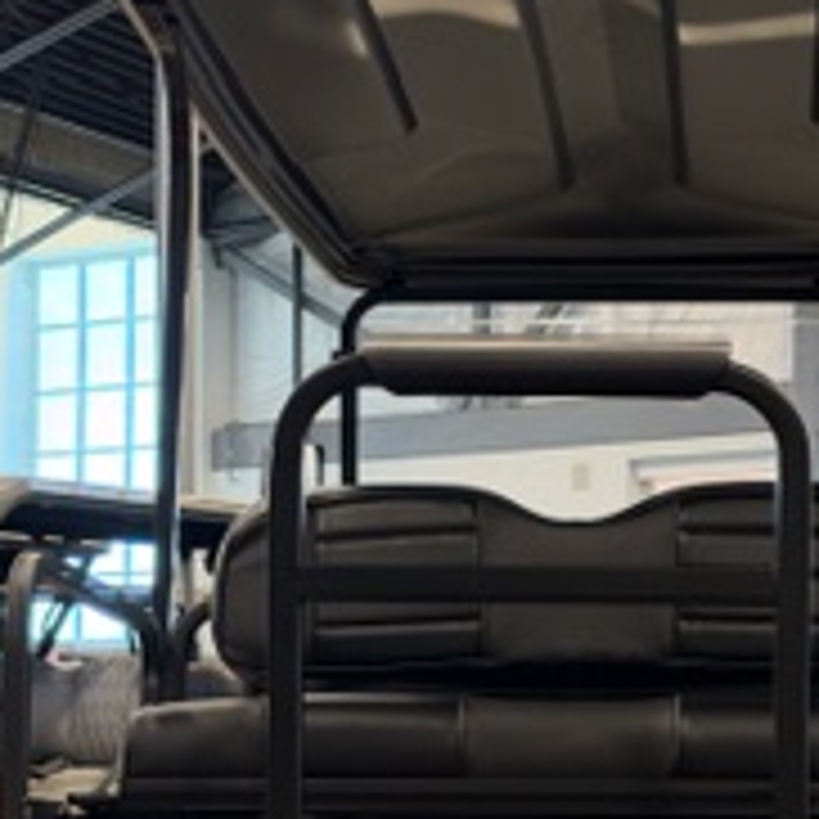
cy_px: 662
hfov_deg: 18.6
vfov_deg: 18.5
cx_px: 603
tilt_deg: +2.9
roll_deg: +0.2
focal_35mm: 93
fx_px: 2489
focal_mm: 6.93
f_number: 1.48
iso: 250
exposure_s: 1/111
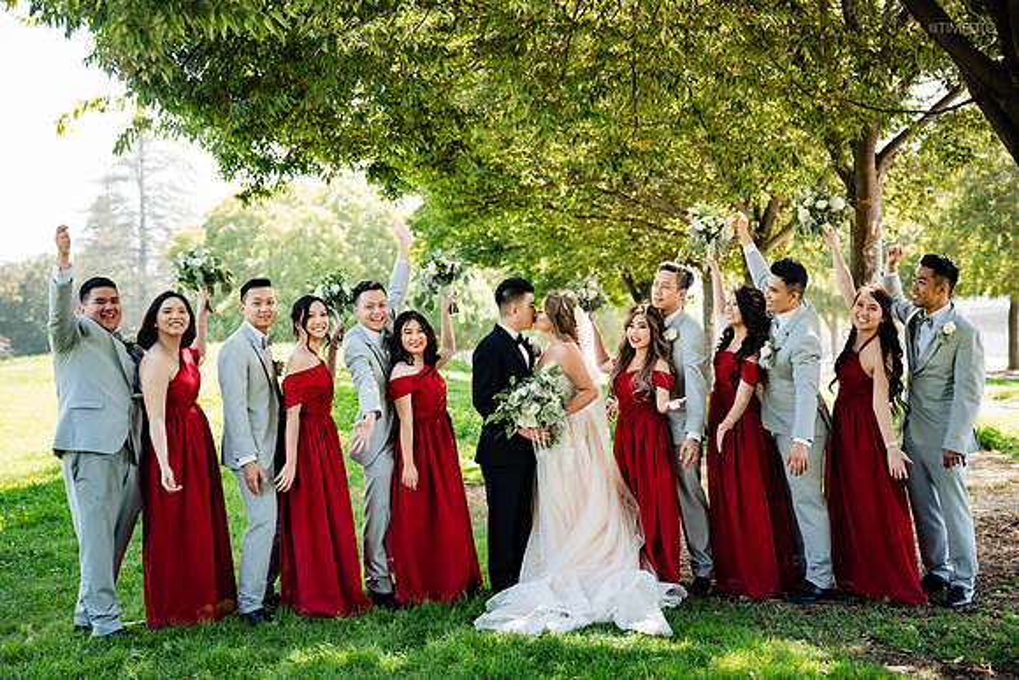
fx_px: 1545
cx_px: 513
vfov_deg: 24.8
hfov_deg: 36.5
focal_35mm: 55
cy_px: 329
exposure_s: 1/200
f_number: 3.2
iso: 200
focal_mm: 49
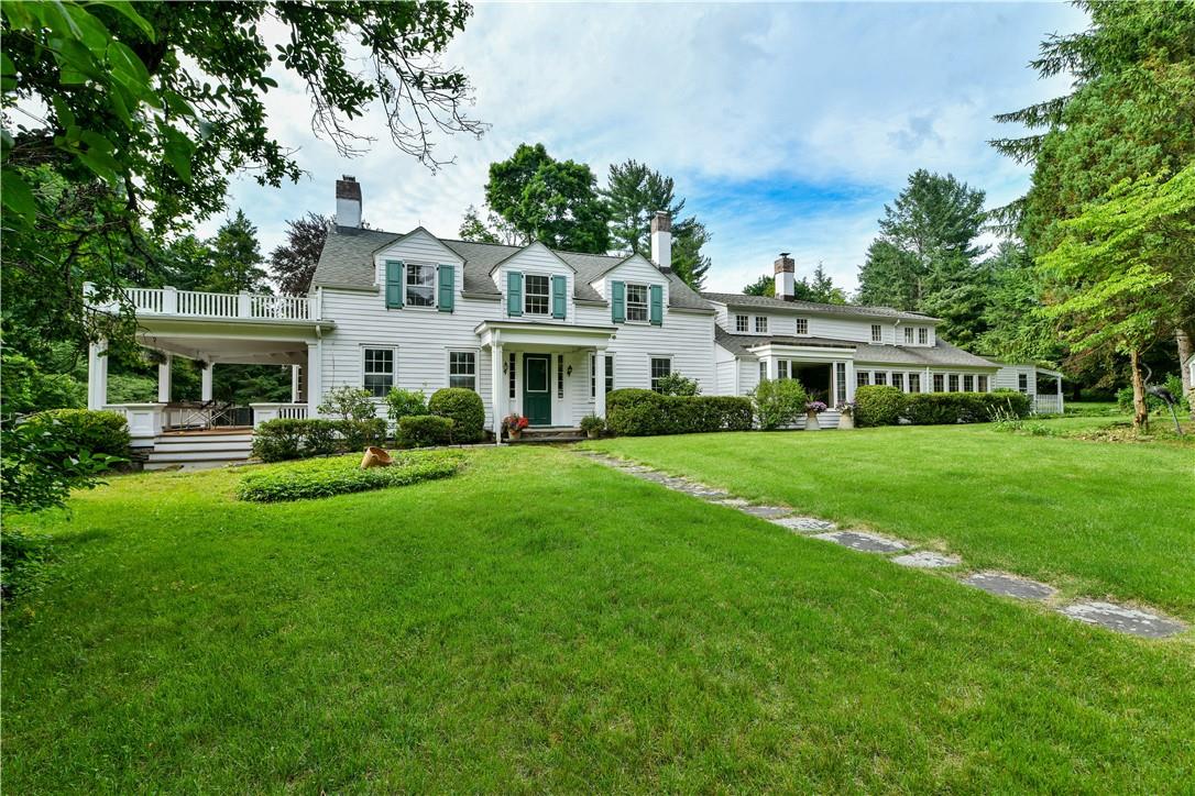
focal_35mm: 16
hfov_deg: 96.7
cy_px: 398
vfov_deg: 73.7
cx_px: 598
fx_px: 531
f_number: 11
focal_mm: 16
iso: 250
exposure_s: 1/125
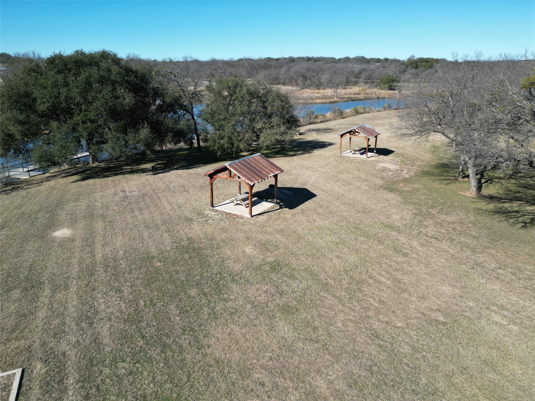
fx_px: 371
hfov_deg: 71.6
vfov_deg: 56.8
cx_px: 268
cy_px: 200
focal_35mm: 24
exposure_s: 1/2500
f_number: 1.7
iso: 110
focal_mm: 6.72
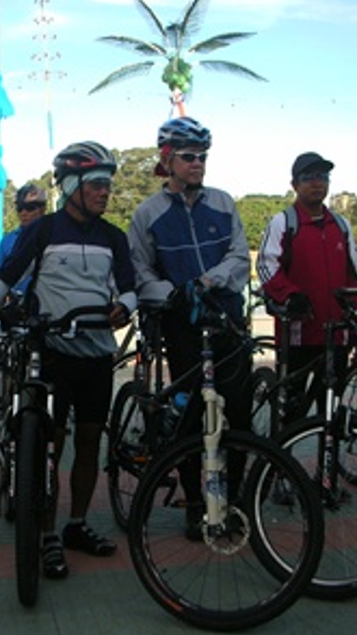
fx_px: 874
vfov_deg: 39.9
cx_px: 93
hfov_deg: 22.9
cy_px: 314
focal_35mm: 52
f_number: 8.5
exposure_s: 1/44.3
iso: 50
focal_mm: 5.8
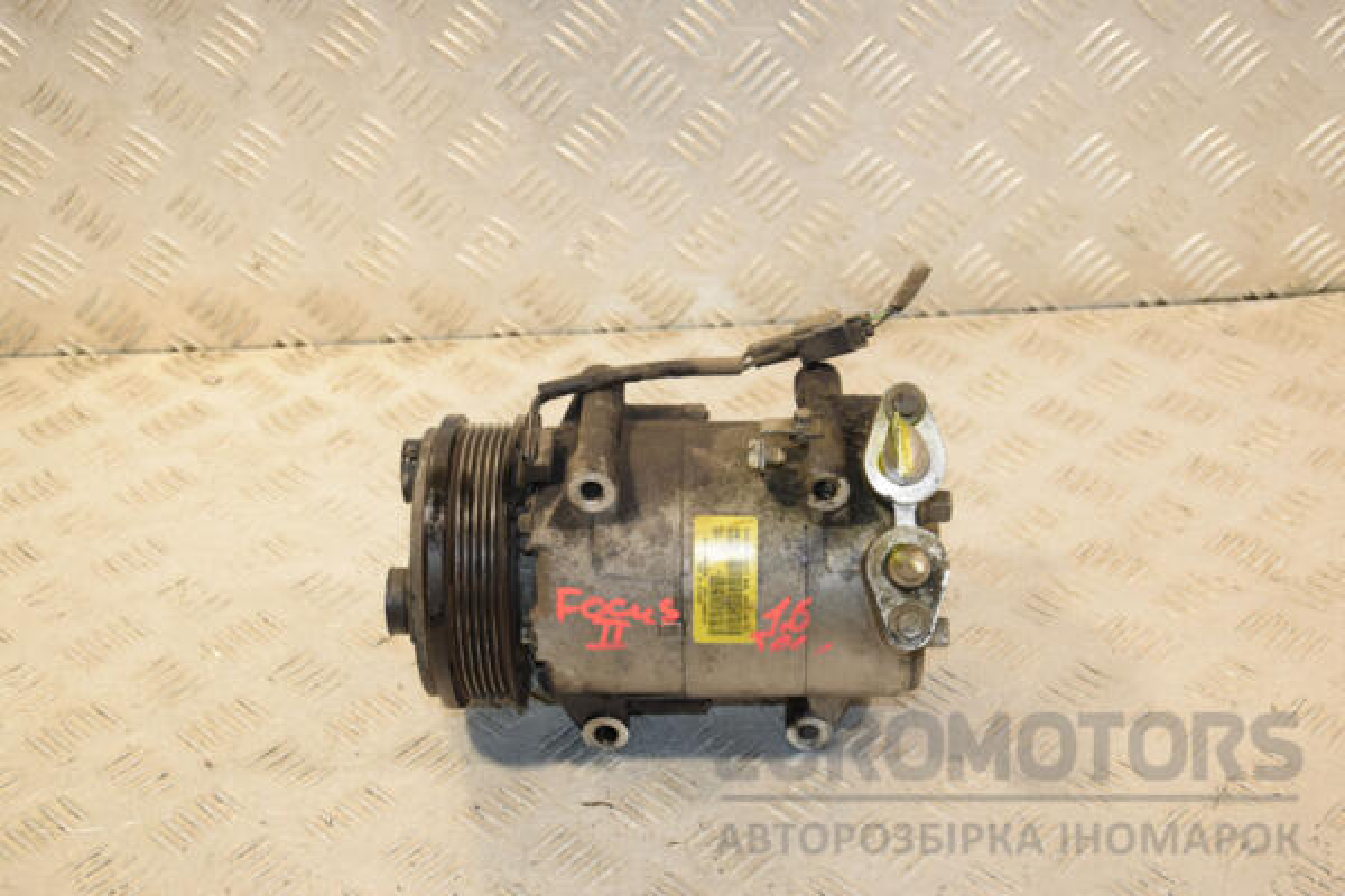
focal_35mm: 57
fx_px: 2129
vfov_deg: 23.8
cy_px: 448
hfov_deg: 35.1
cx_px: 672
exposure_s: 1/200
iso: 800
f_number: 6.3
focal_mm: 38
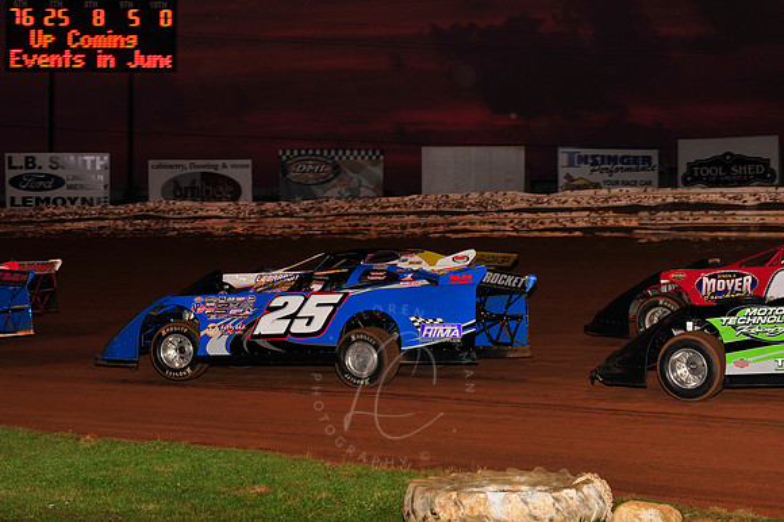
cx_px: 392
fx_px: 2002
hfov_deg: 22.2
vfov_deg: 14.8
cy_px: 261
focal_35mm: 92
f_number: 8
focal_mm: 92
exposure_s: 1/320
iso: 1000
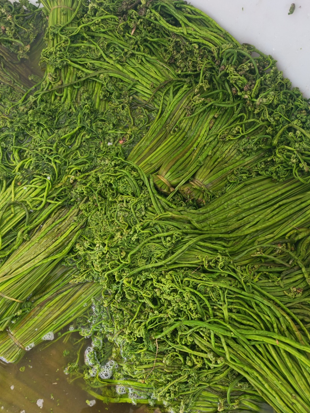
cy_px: 209
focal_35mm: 25
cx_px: 152
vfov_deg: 69.4
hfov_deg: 54.9
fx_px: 299
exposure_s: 1/25
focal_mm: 6.67
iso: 1250
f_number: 1.95
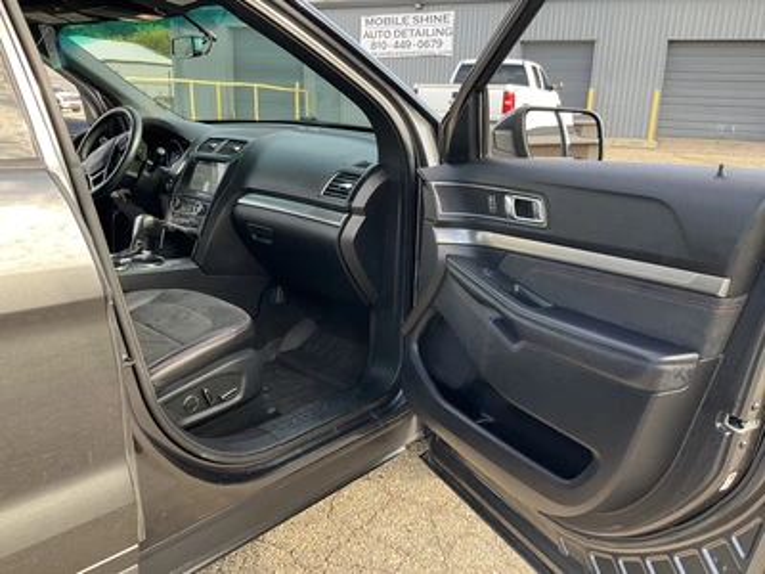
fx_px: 641
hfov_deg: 61.7
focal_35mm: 29
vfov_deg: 48.2
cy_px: 287
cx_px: 382
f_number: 1.8
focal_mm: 3
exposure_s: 1/122
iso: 25
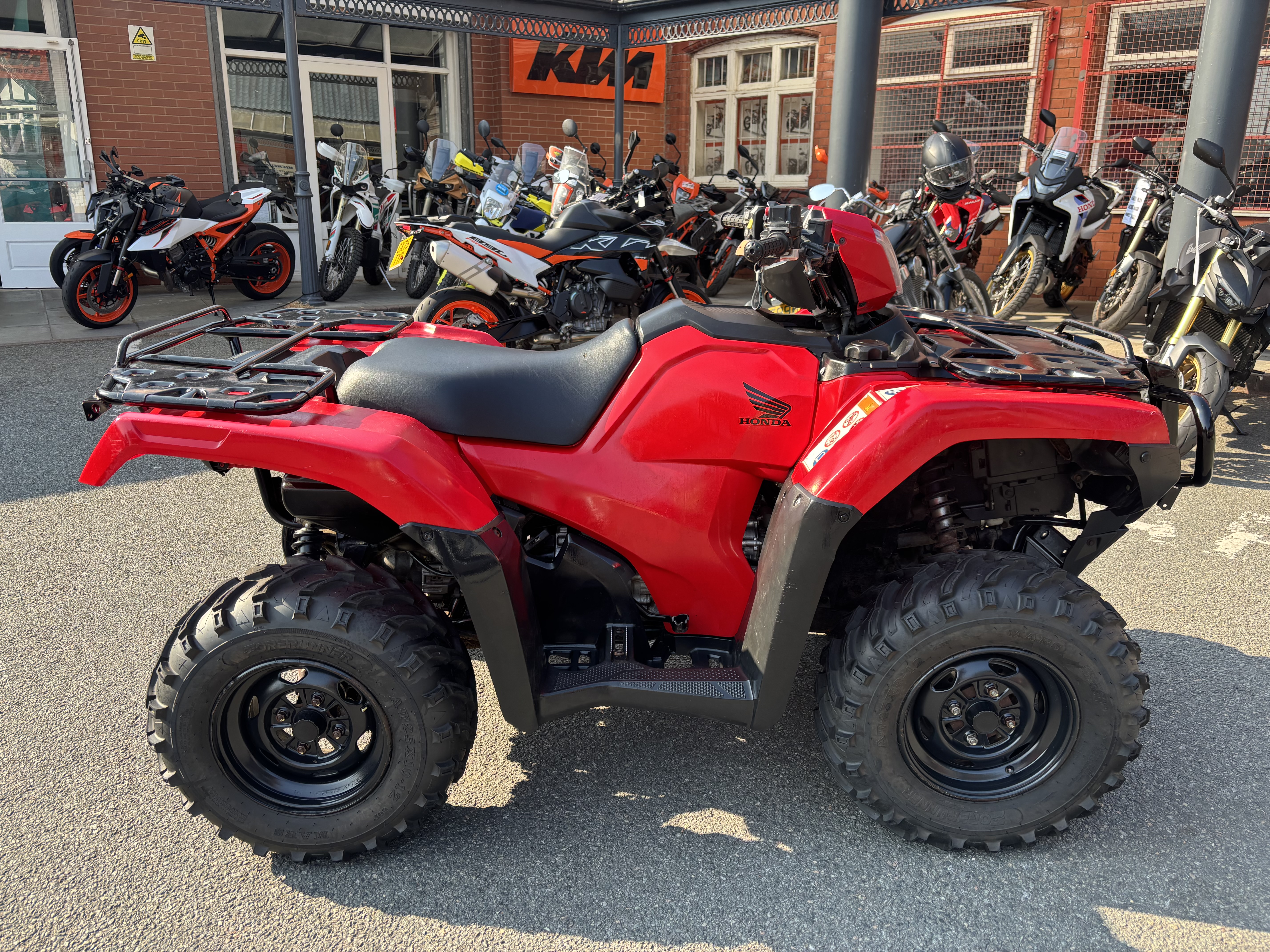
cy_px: 476
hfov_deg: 67.3
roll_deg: -1.2
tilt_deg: -16.4
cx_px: 635
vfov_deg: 53.1
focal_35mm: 26
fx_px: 954
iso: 50
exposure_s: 1/390
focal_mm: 5.96
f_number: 1.6
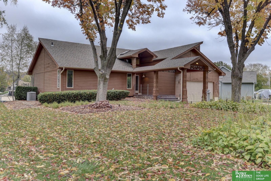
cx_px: 136
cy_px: 90
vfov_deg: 41.1
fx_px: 241
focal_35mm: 32
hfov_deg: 58.7
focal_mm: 32
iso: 400
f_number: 8
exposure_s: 1/125
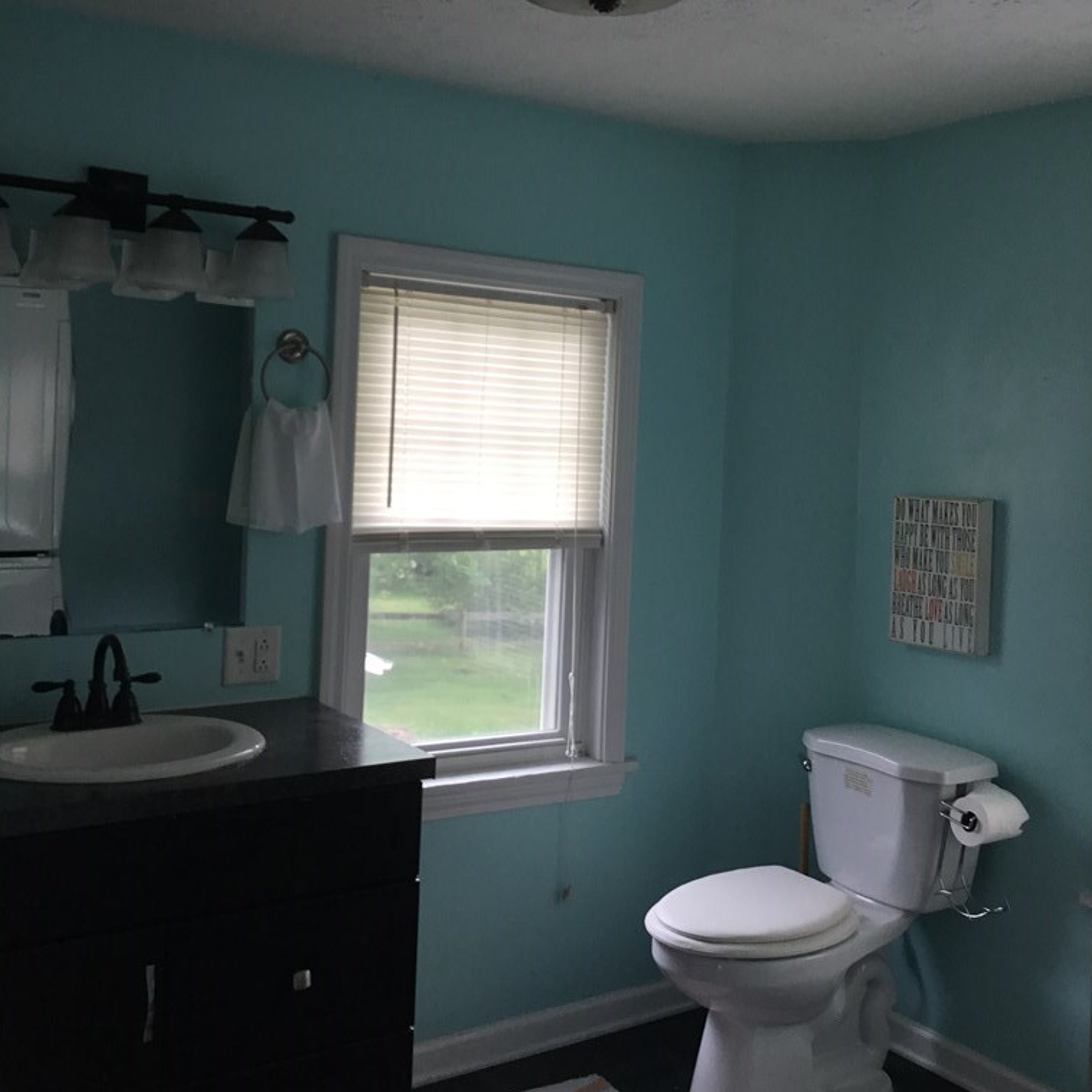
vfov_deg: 44.7
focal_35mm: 37
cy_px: 449
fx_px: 1321
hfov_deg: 44.9
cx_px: 543
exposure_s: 1/30
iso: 40
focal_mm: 3.3
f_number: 2.4
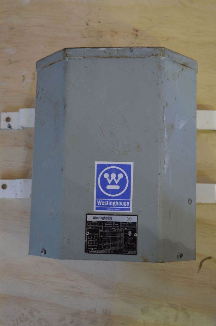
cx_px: 108
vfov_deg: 38.9
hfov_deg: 26.4
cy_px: 163
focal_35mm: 51
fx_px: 460
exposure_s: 1/15
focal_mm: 34
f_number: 4.5
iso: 400
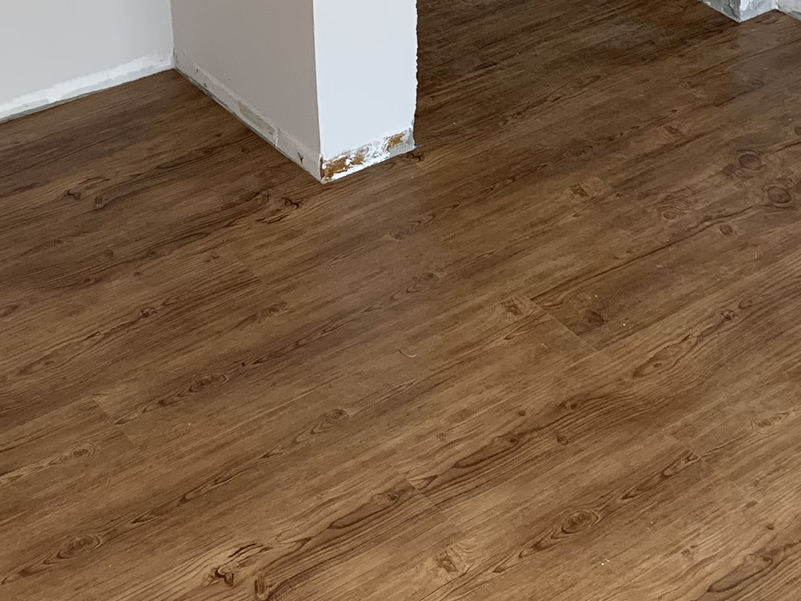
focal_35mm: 77
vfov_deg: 18.1
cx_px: 572
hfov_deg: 25.1
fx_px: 1782
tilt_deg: -23.6
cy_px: -126
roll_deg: -1.8
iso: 100
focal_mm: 4.25
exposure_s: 1/105
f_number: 1.8
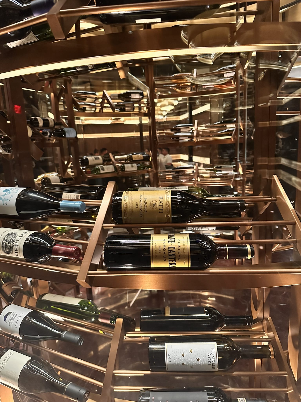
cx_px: 150
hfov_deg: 56.8
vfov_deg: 71.6
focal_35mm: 24
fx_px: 278
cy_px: 201
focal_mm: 6.86
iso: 1000
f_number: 1.78
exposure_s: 1/40
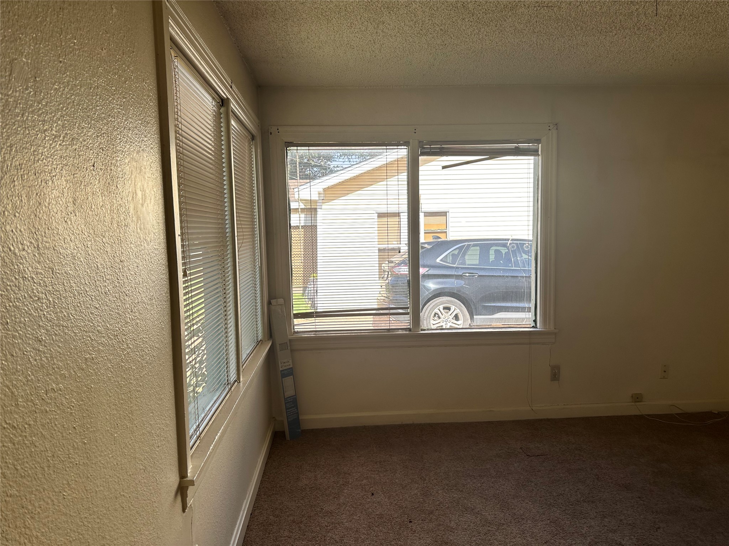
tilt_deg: -6.2
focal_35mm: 24
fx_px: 505
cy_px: 273
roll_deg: +1.5
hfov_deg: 71.6
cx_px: 364
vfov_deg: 56.8
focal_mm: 6.86
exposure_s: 1/409
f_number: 1.78
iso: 80
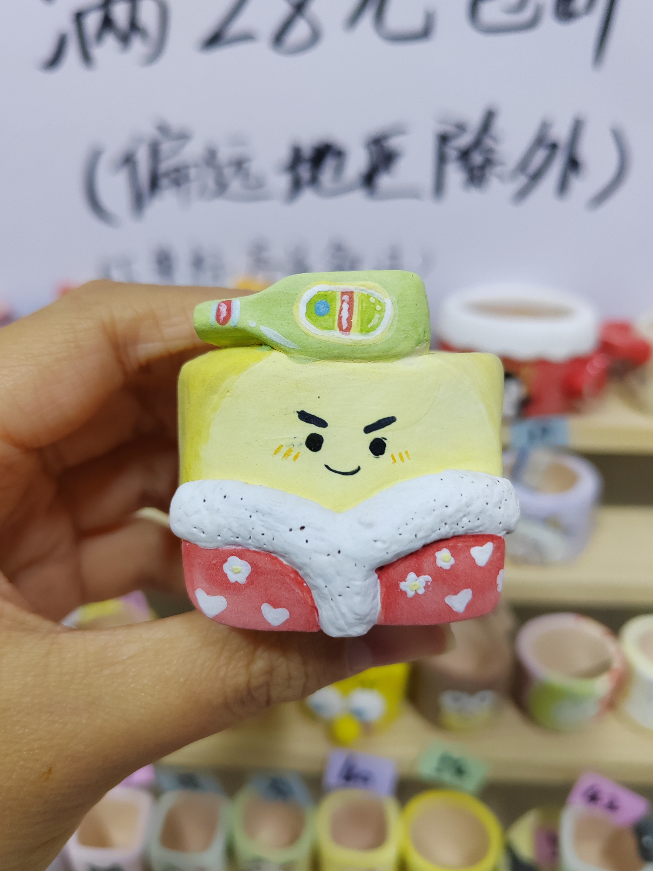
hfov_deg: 49.7
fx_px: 704
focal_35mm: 28
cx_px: 326
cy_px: 435
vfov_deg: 63.4
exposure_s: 1/100
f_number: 1.9
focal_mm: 5.52
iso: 800
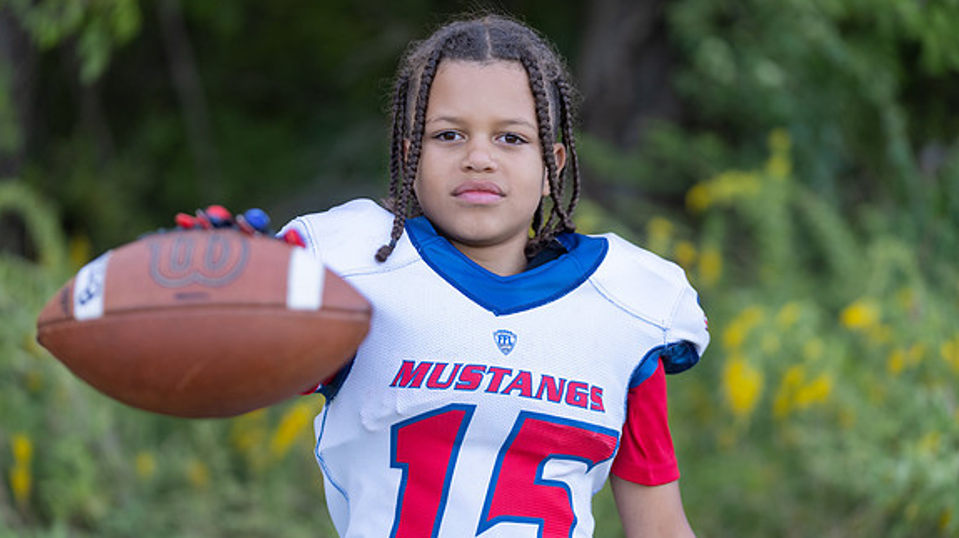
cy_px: 291
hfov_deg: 19.5
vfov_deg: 11.0
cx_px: 479
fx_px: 2796
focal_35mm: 110
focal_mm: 104
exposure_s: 1/320
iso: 250
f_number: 2.8
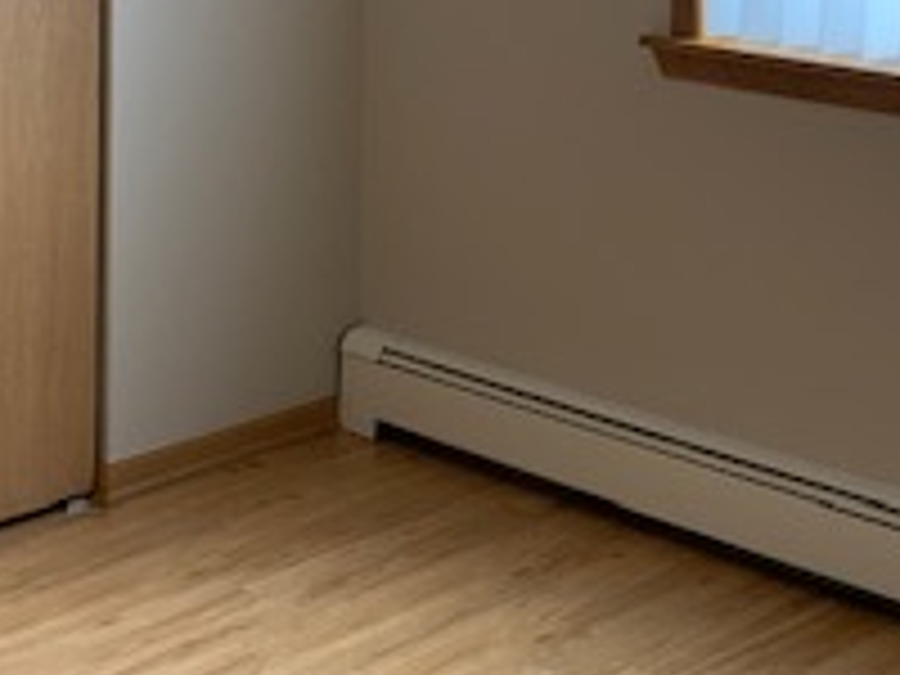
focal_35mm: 83
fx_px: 2158
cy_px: -45
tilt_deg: -6.5
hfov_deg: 23.6
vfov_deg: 17.3
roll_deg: -1.0
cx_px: 418
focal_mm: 4.25
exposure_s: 1/121
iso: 80
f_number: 1.8
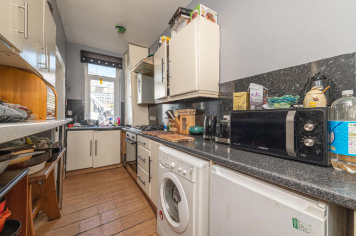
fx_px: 138
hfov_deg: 104.3
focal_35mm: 14
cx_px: 178
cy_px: 118
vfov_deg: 81.1
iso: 320
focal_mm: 14
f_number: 8
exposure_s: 1/125
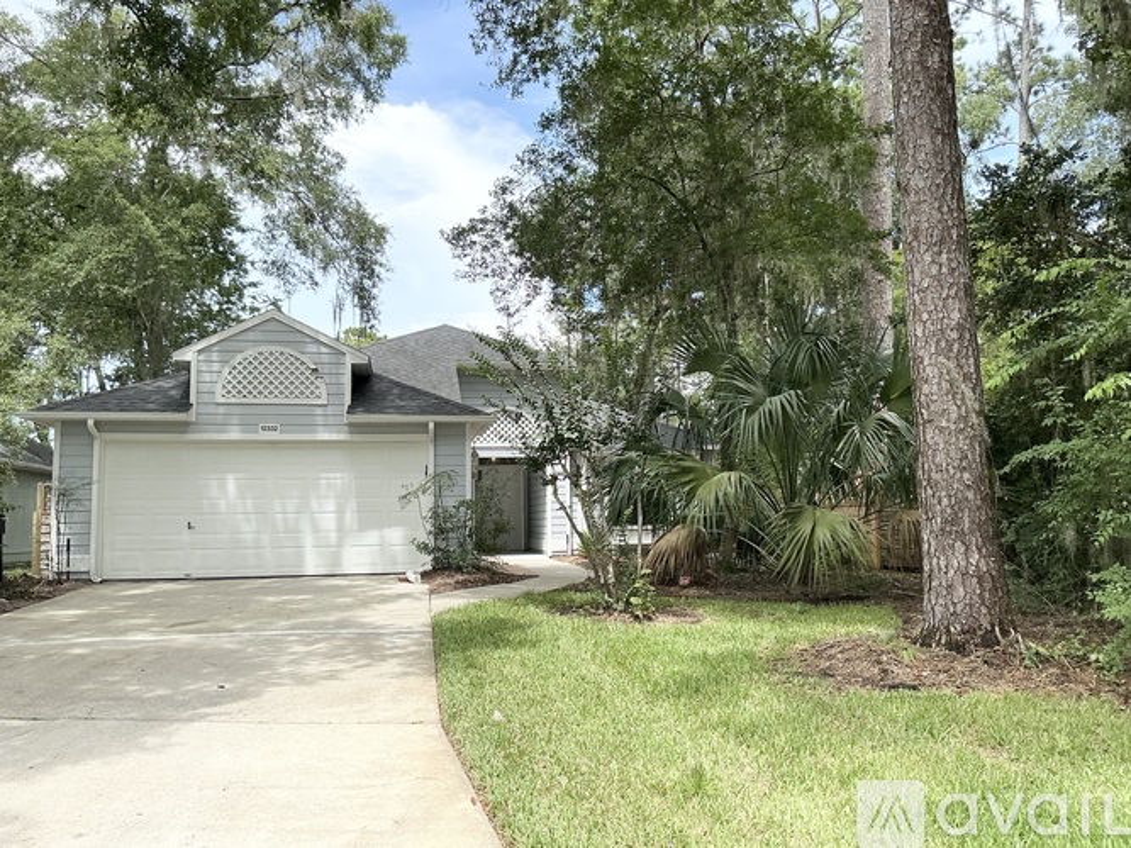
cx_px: 566
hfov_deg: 61.7
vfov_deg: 48.2
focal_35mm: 29
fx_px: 947
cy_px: 424
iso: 25
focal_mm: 3
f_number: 1.8
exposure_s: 1/666
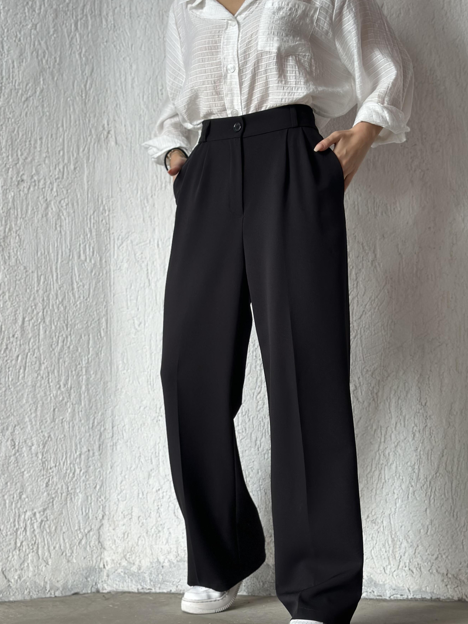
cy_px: 331
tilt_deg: +4.5
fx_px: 992
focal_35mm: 55
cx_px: 250
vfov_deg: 34.9
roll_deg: +0.3
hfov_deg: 26.6
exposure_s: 1/121
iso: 80
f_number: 1.78
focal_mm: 6.86
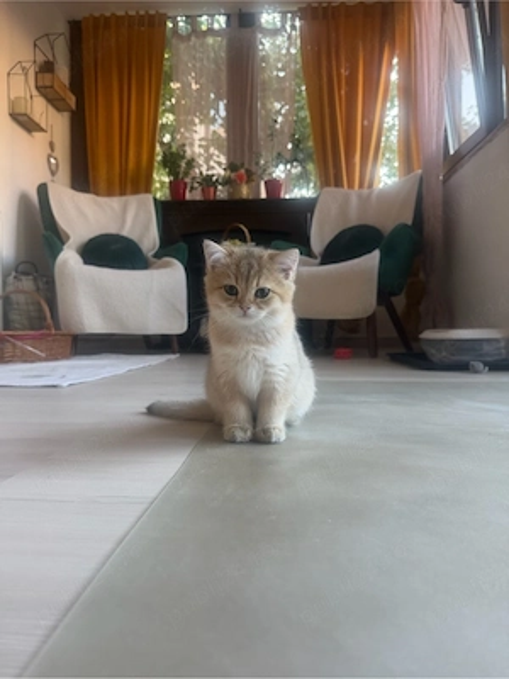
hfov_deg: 56.8
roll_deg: +0.4
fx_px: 471
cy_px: 340
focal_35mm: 24
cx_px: 254
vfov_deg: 71.6
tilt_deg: -0.9
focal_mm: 6.76
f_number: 1.78
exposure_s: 1/99
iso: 200
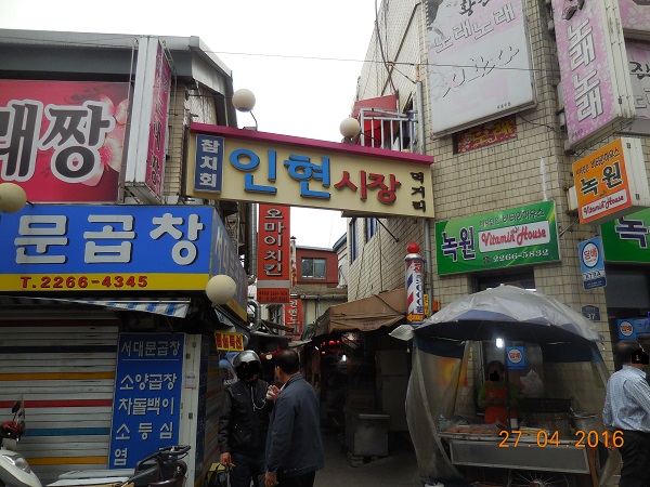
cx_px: 325
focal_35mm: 25
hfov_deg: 69.4
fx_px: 469
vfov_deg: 54.9
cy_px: 244
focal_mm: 4.5
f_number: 3.3
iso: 125
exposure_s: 1/640
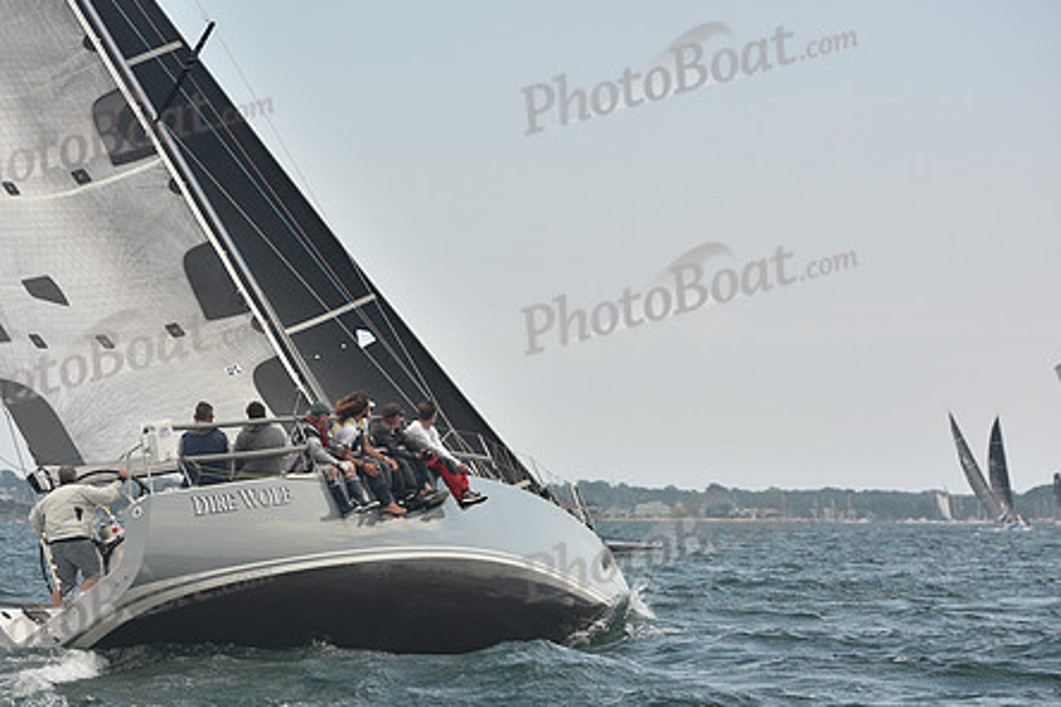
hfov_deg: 16.0
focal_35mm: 128
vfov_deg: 10.7
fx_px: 3772
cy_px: 450
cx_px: 399
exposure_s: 1/500
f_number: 5
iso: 250
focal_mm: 98
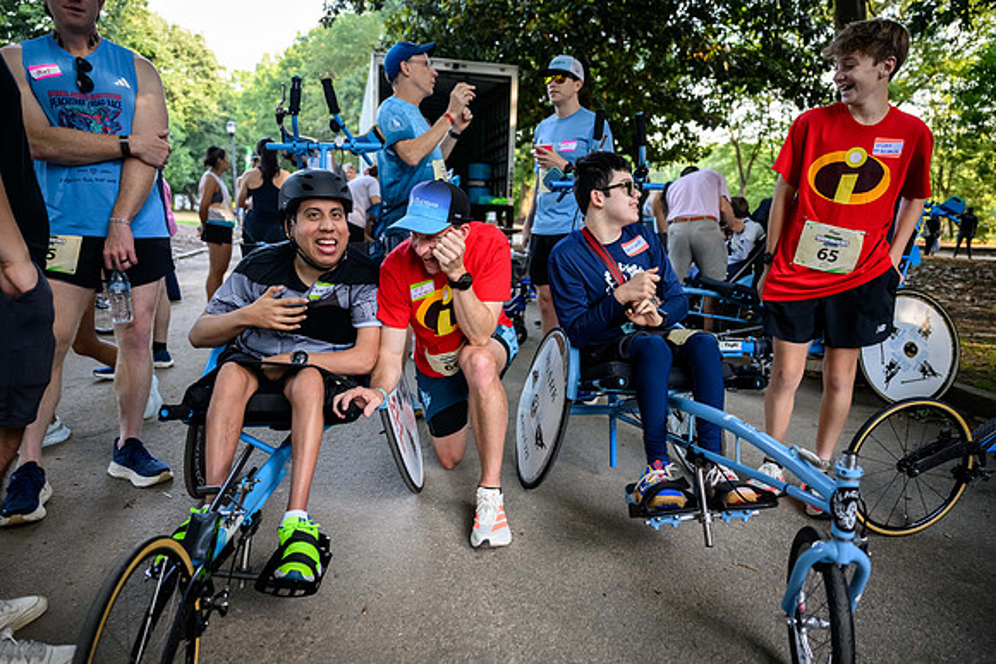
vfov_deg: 53.2
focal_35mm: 24
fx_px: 664
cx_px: 498
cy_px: 332
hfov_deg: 73.7
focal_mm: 24
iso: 2200
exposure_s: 1/400
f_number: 2.8
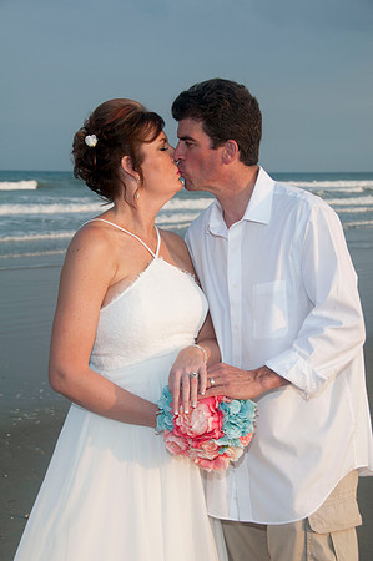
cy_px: 280
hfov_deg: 23.7
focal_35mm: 57
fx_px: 888
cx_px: 186
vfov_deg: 35.1
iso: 100
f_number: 6.3
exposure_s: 1/250
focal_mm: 38
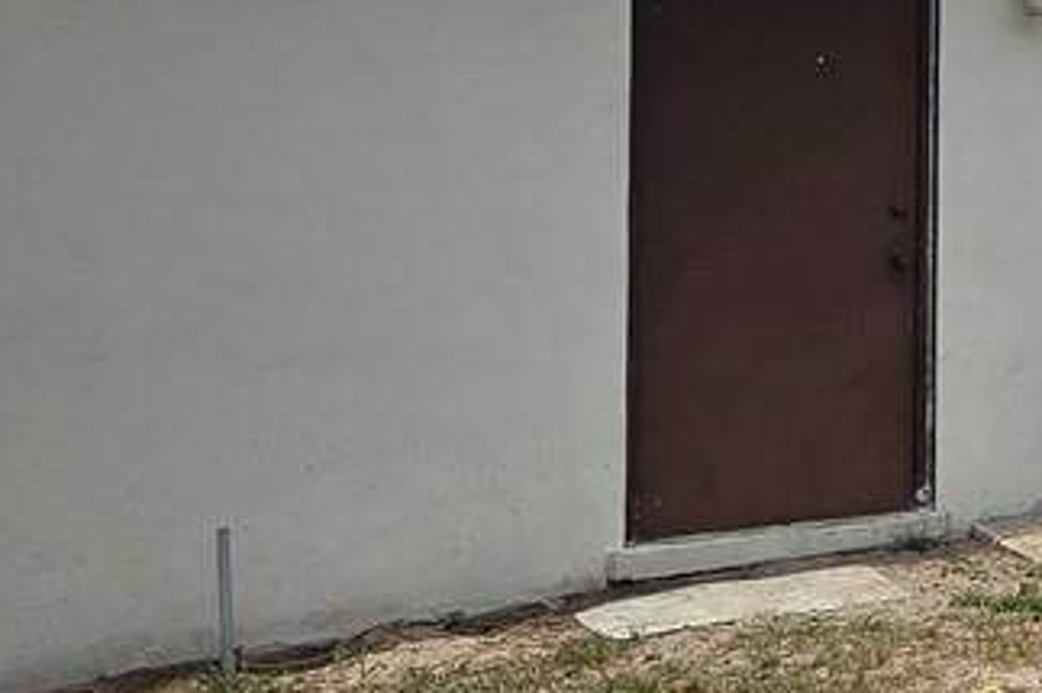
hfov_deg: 23.8
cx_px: 1565
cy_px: 103
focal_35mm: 67
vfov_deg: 20.0
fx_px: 1938
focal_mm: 2.2
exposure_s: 1/3446
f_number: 2.2
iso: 50
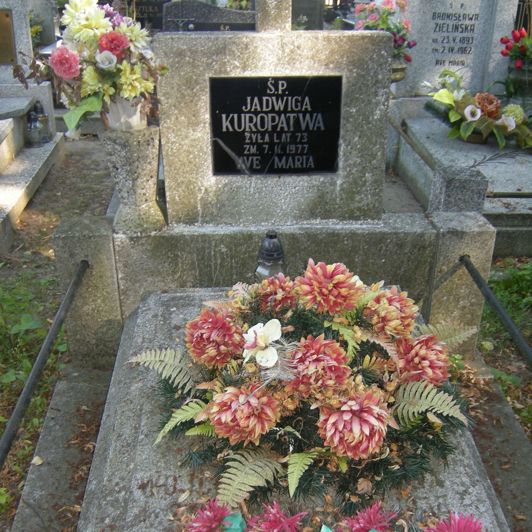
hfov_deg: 44.9
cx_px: 267
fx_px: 643
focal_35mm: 37
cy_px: 351
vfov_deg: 44.3
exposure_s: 1/54.2
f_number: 2.9
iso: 66
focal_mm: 5.3
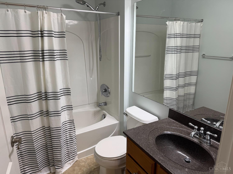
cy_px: 87
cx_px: 116
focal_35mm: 24
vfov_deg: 56.8
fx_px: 162
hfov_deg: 71.6
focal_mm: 6.76
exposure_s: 1/120
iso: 100
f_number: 1.78
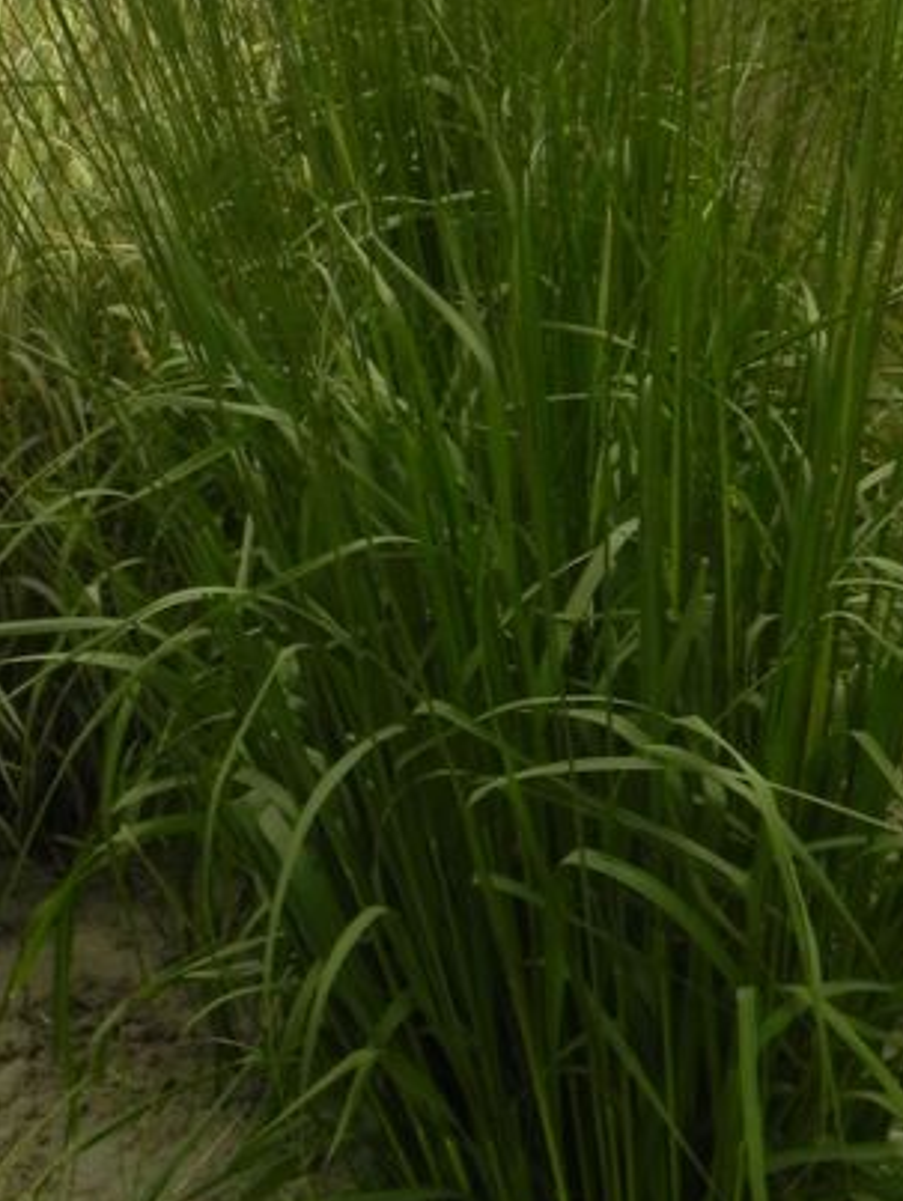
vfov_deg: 16.8
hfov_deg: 12.9
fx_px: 3994
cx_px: 605
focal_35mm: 115
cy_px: 45
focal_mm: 10.3
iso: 160
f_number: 6.3
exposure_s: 1/500
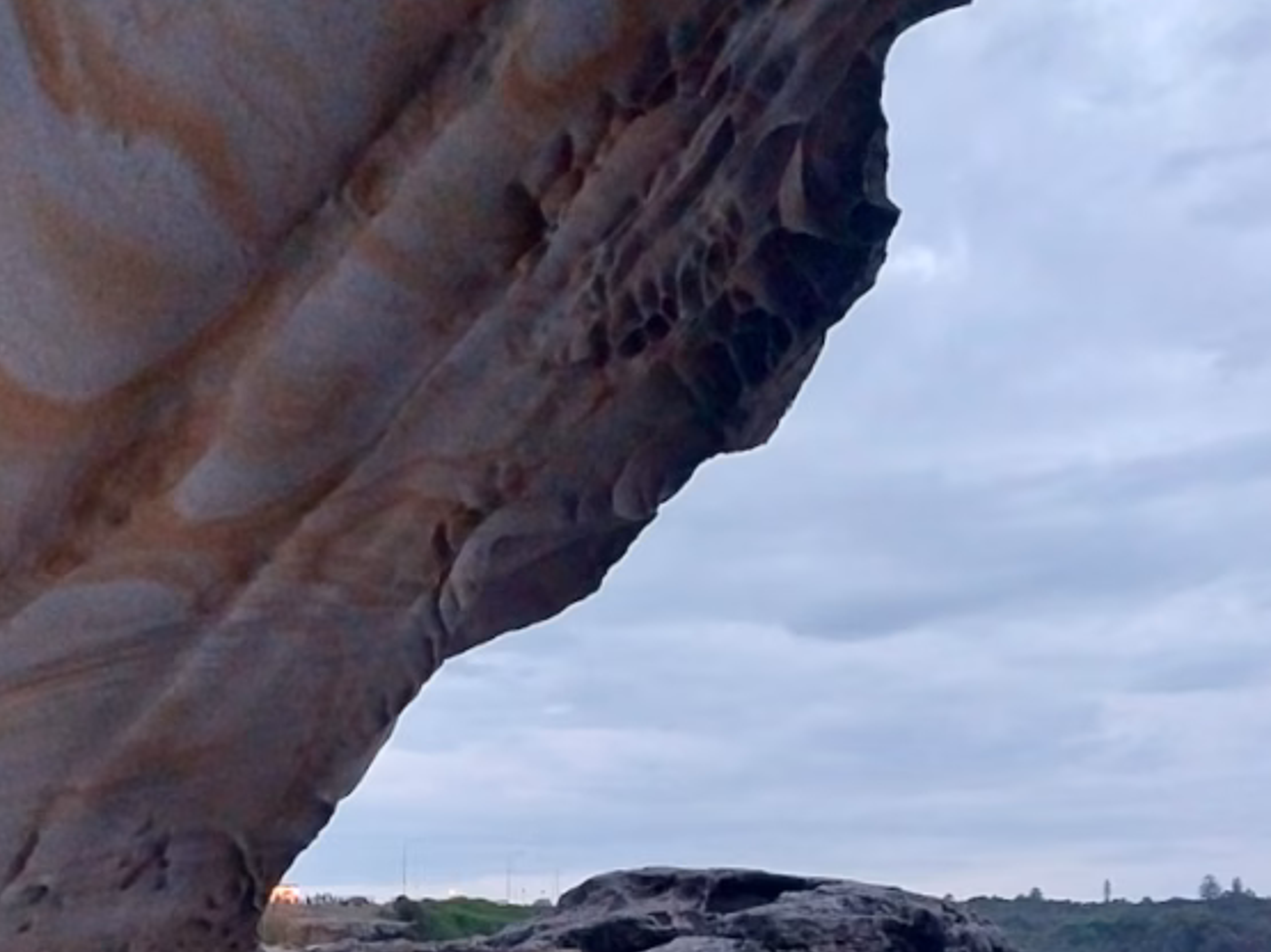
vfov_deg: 29.7
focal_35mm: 48
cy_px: 721
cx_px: 394
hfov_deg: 39.1
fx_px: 1762
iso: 400
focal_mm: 4
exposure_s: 1/25
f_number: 1.8
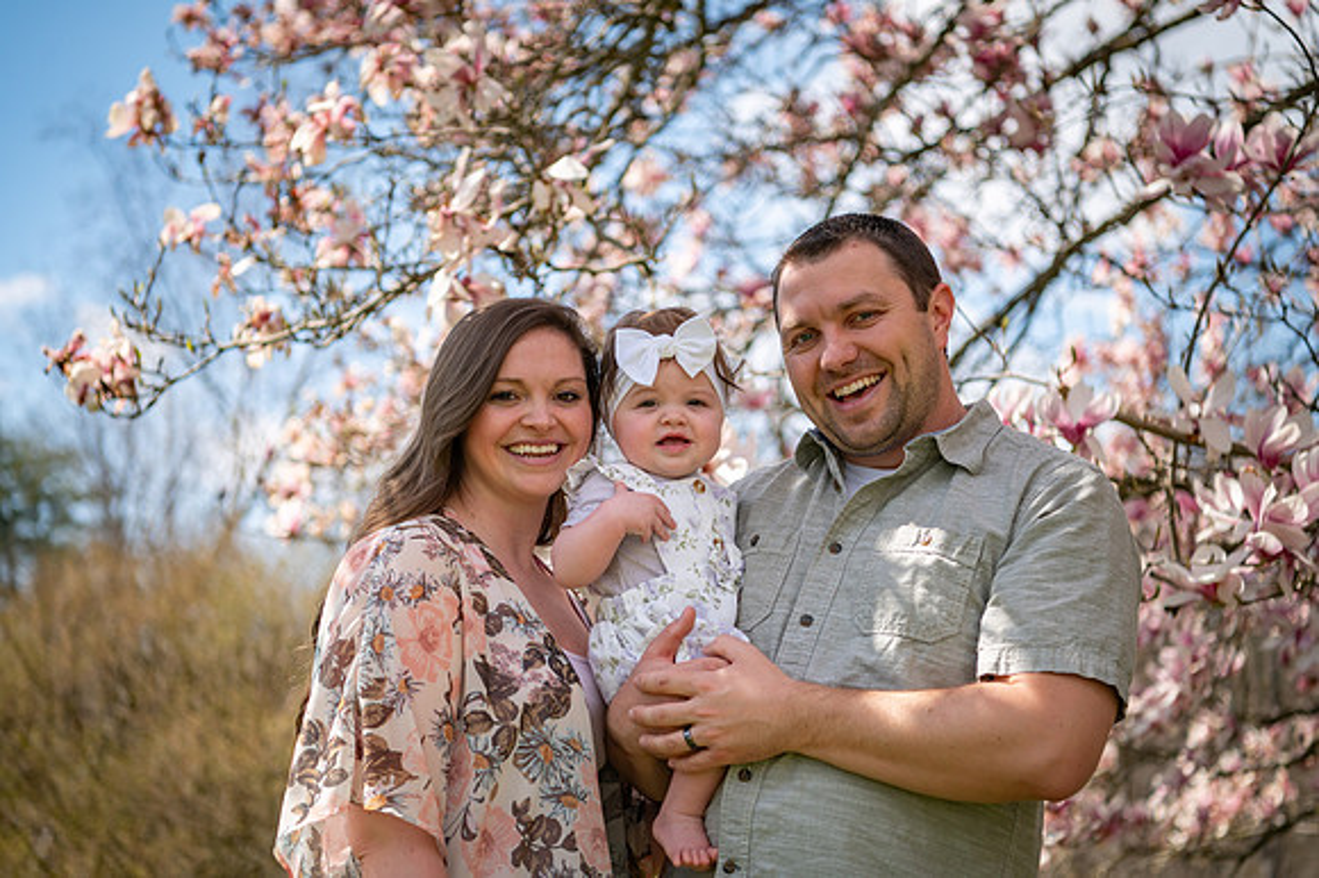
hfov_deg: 28.9
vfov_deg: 19.4
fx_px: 2563
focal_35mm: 70
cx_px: 660
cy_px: 439
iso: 400
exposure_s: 1/5000
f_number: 2.8
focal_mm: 70
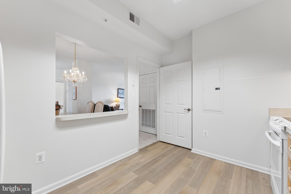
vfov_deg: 81.2
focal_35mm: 14
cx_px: 146
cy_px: 97
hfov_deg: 104.3
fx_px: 113
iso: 1250
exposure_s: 1/60
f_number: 7.1
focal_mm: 14
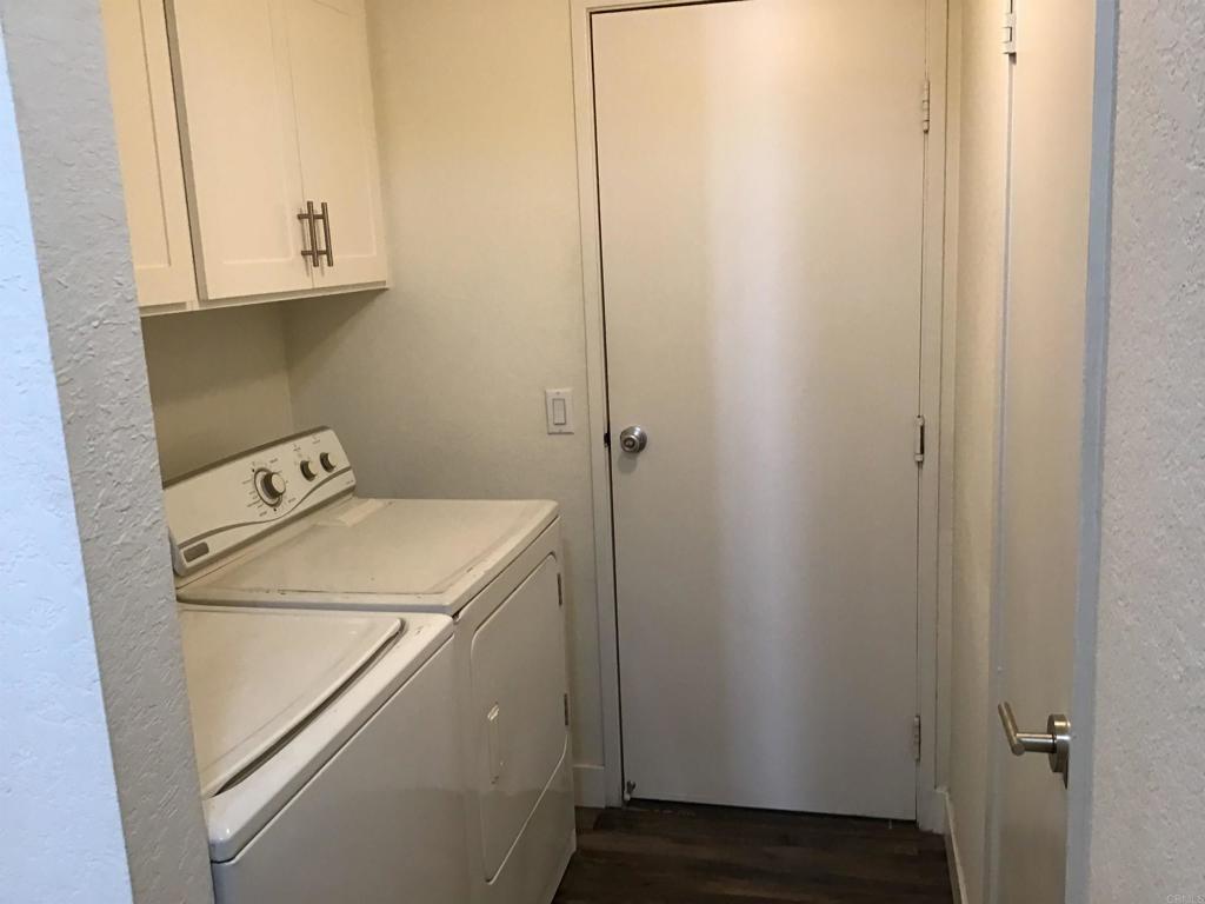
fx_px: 1079
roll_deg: +3.4
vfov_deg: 45.4
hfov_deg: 58.4
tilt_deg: -6.4
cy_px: 452
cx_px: 602
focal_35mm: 31
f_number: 2.4
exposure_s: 1/30
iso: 80
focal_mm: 3.3
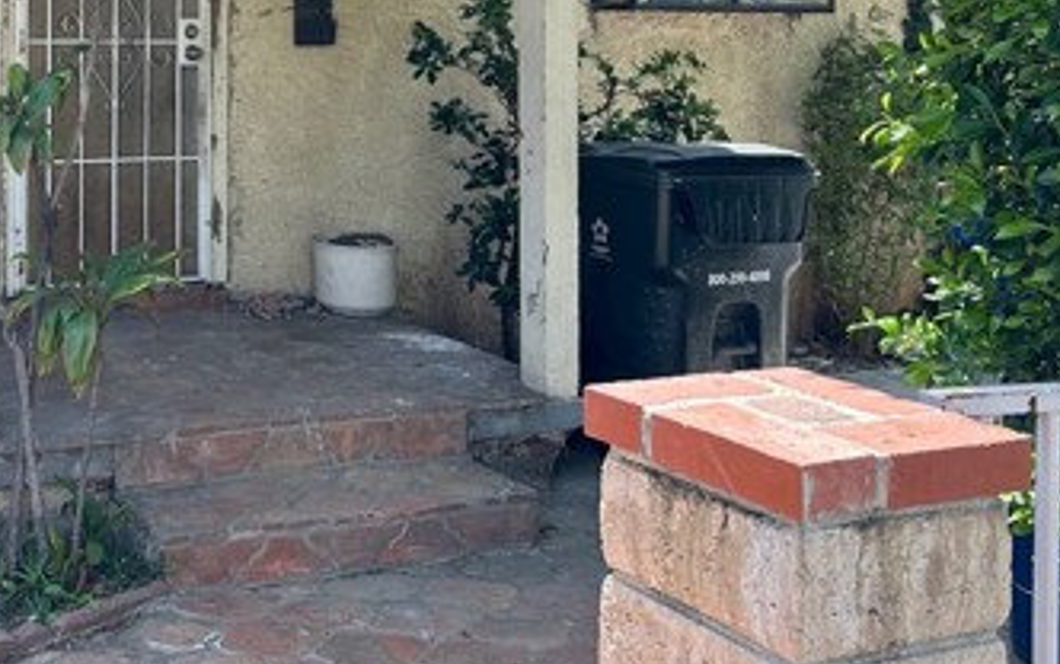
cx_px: 57
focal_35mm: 49
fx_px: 1416
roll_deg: +0.5
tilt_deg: +0.8
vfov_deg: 25.3
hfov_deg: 37.6
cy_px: 19
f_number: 1.78
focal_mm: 6.86
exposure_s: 1/694
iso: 80
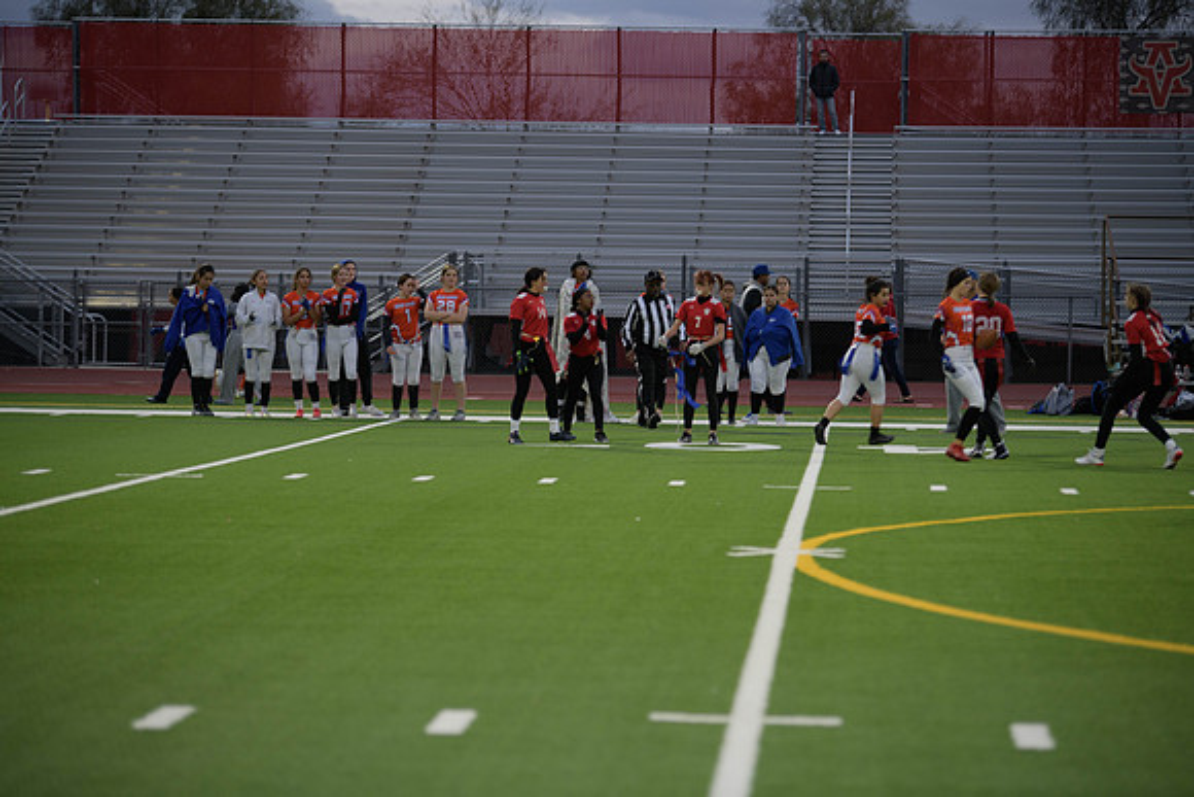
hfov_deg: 15.8
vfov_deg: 10.6
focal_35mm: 130
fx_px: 4312
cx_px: 597
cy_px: 398
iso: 320
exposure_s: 1/200
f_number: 2.8
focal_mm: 130
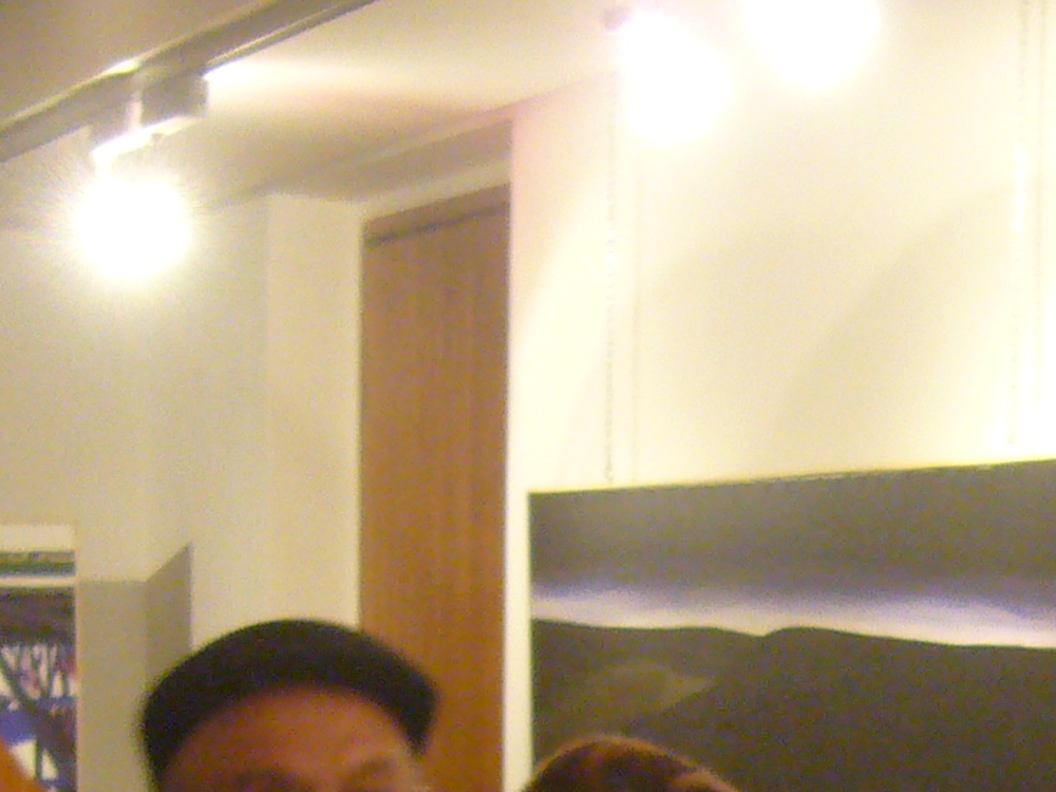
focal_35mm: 134
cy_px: 1098
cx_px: 960
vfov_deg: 10.8
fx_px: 4088
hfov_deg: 14.6
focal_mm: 5.8
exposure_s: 1/8
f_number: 2.8
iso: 200
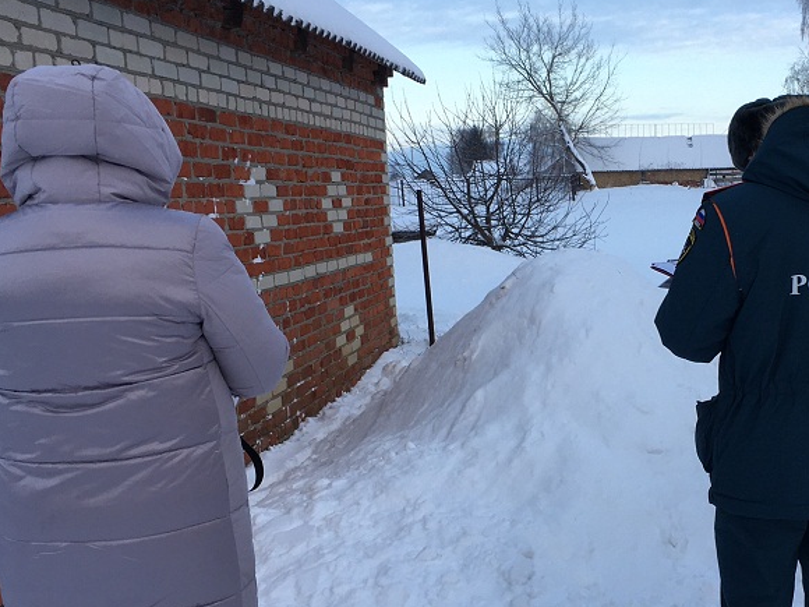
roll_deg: +1.8
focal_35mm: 50
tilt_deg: -6.7
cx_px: 607
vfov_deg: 29.1
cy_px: 354
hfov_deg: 37.3
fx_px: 1169
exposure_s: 1/159
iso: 25
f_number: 2.2
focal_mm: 4.15
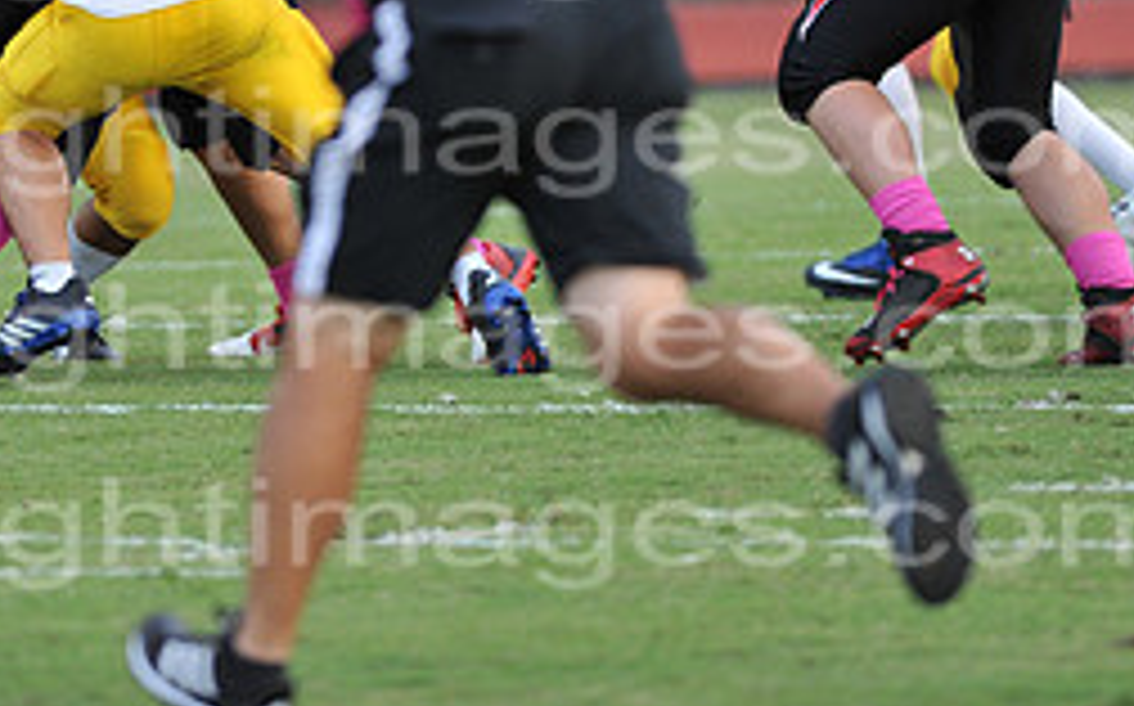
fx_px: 21738
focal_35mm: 704
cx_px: 176
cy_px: -153
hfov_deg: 3.0
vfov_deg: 1.9
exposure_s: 1/800
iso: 1250
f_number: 4
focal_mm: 300
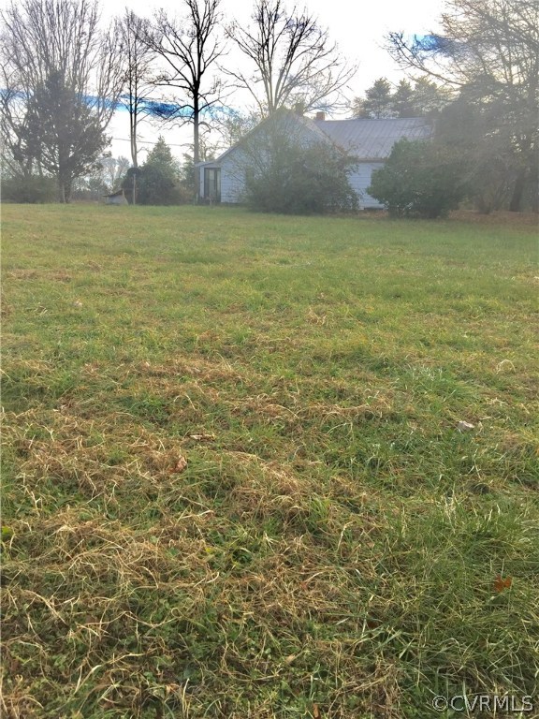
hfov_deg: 48.2
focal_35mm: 29
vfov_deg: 61.7
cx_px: 270
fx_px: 602
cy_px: 360
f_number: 2.2
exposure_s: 1/694
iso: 32
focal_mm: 4.15
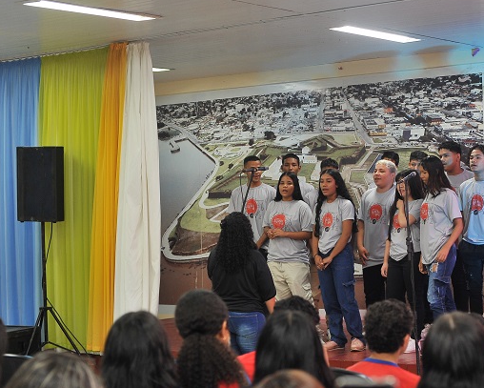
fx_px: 1190
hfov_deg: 22.7
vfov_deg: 18.5
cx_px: 390
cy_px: 214
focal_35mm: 83
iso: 800
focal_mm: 50
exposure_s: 1/125
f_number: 3.5
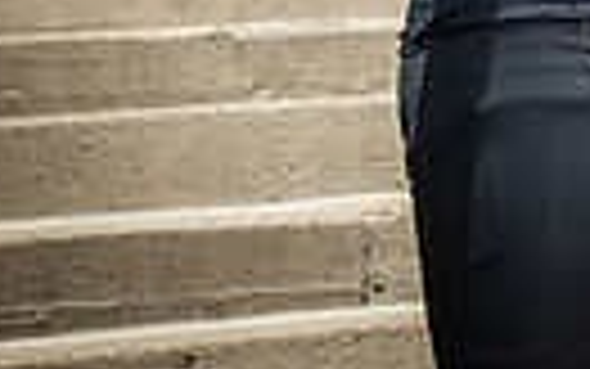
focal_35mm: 175
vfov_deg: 7.1
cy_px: -518
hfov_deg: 11.8
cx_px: 604
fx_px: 2815
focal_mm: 50
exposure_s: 1/500
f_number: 7.1
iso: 100
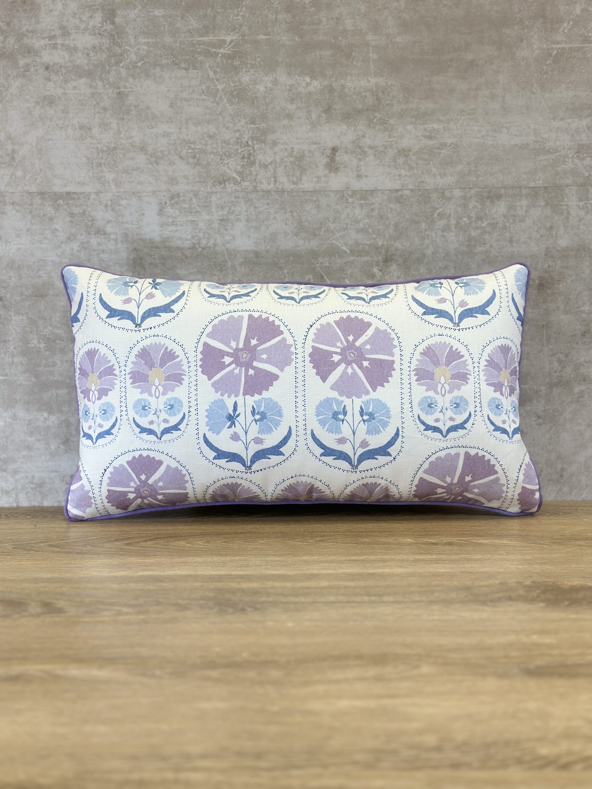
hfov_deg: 30.3
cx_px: 296
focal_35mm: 48
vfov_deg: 39.7
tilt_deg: -4.7
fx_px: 1095
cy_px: 394
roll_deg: +0.2
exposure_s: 1/207
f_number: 1.78
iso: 80
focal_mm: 6.86
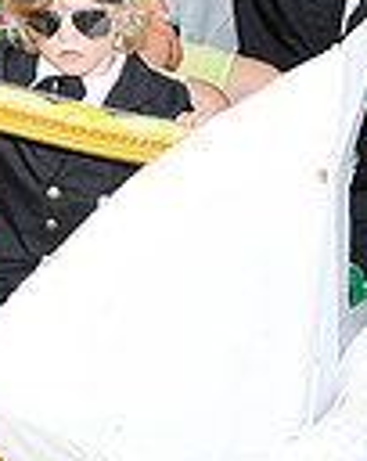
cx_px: -443
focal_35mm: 119
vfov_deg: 15.2
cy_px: -191
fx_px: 1620
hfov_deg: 11.3
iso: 400
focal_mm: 28
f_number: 13
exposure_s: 1/250
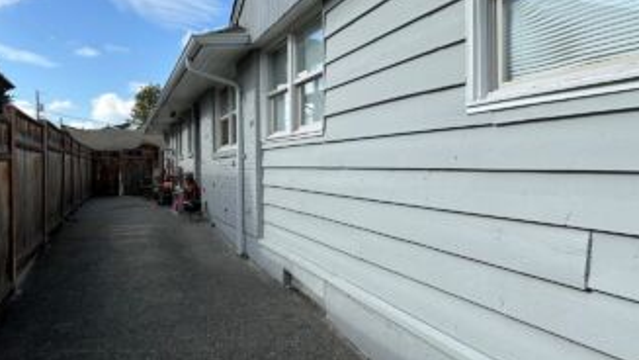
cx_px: 285
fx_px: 542
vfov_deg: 36.6
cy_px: 160
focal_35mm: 32
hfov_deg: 60.9
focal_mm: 6.86
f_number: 1.78
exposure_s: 1/4545
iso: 80
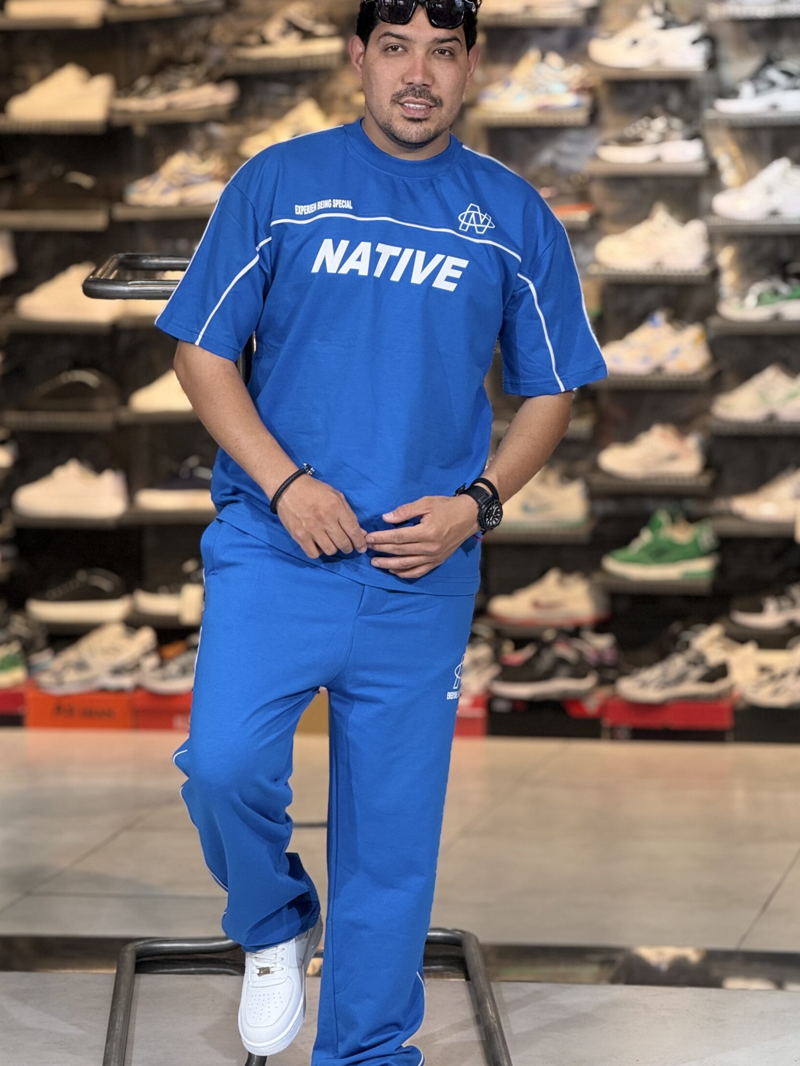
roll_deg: +1.1
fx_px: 4313
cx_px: 375
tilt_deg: -6.6
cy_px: 544
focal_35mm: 140
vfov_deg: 14.1
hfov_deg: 10.6
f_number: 2.8
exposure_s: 1/100
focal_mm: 15.66
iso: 160
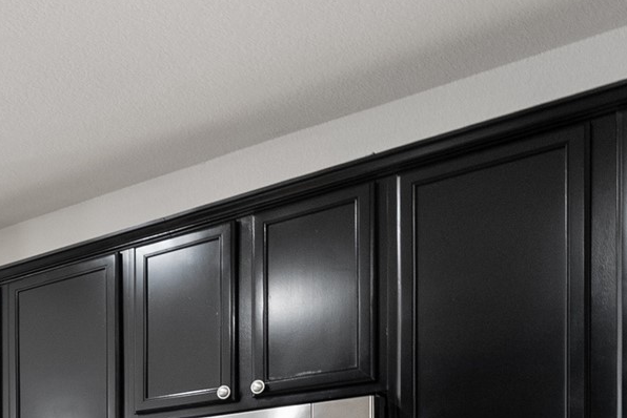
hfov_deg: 30.9
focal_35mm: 51
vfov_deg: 22.5
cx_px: -177
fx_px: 889
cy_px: 596
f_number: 8
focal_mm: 14
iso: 800
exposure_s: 1/3
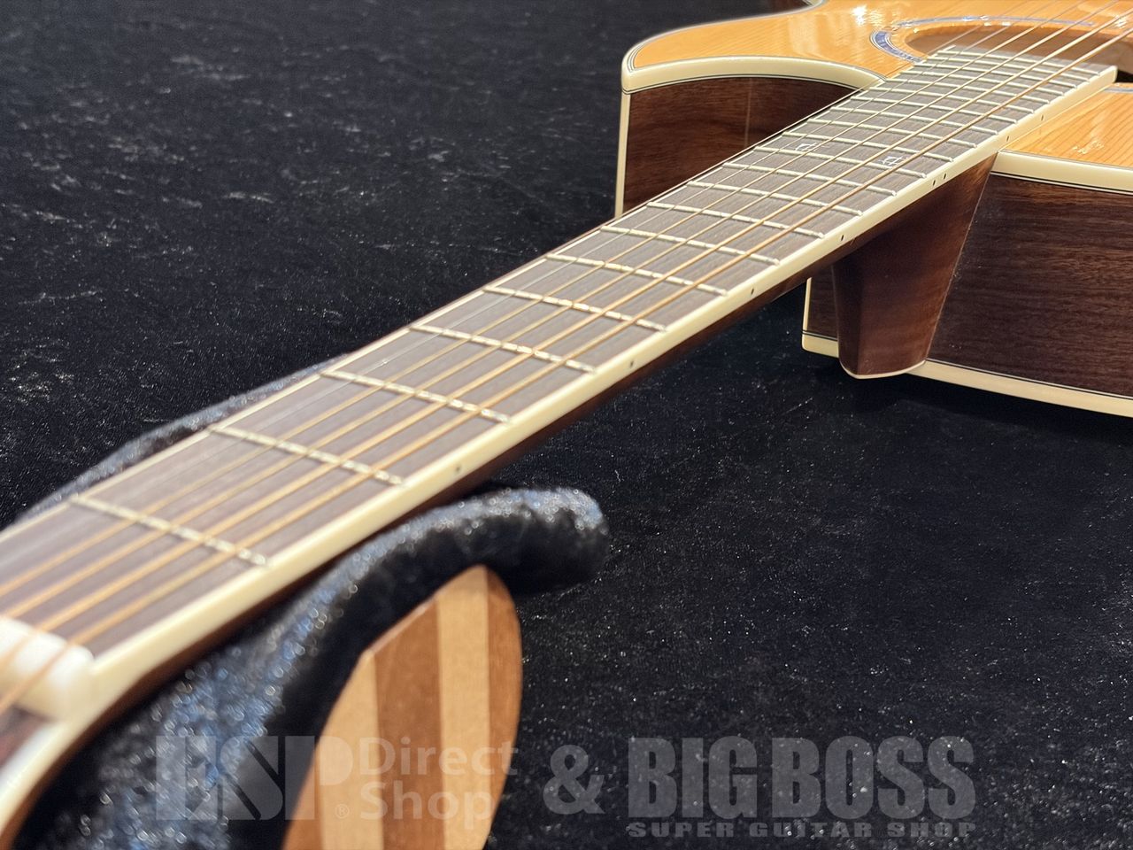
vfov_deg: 28.0
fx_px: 1702
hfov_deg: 36.8
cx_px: 566
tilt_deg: -24.2
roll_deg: -0.7
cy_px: 425
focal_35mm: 52
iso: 320
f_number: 1.6
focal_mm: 5.96
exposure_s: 1/30
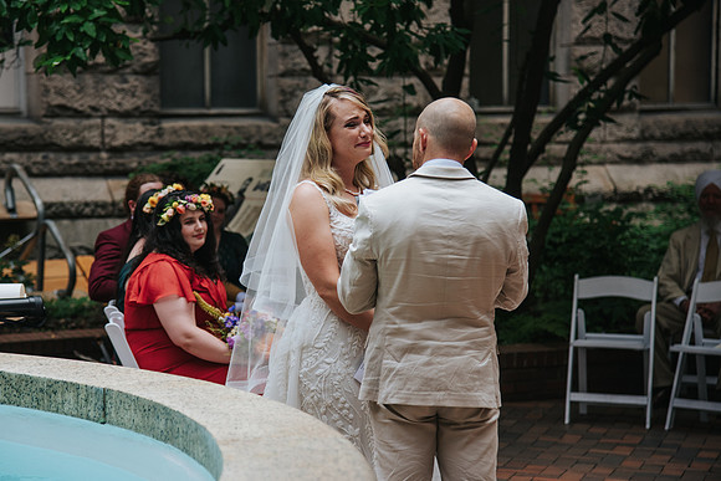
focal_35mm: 109
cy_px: 224
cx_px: 292
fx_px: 2192
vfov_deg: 12.5
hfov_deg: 18.7
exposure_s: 1/500
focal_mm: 92
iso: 500
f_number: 4
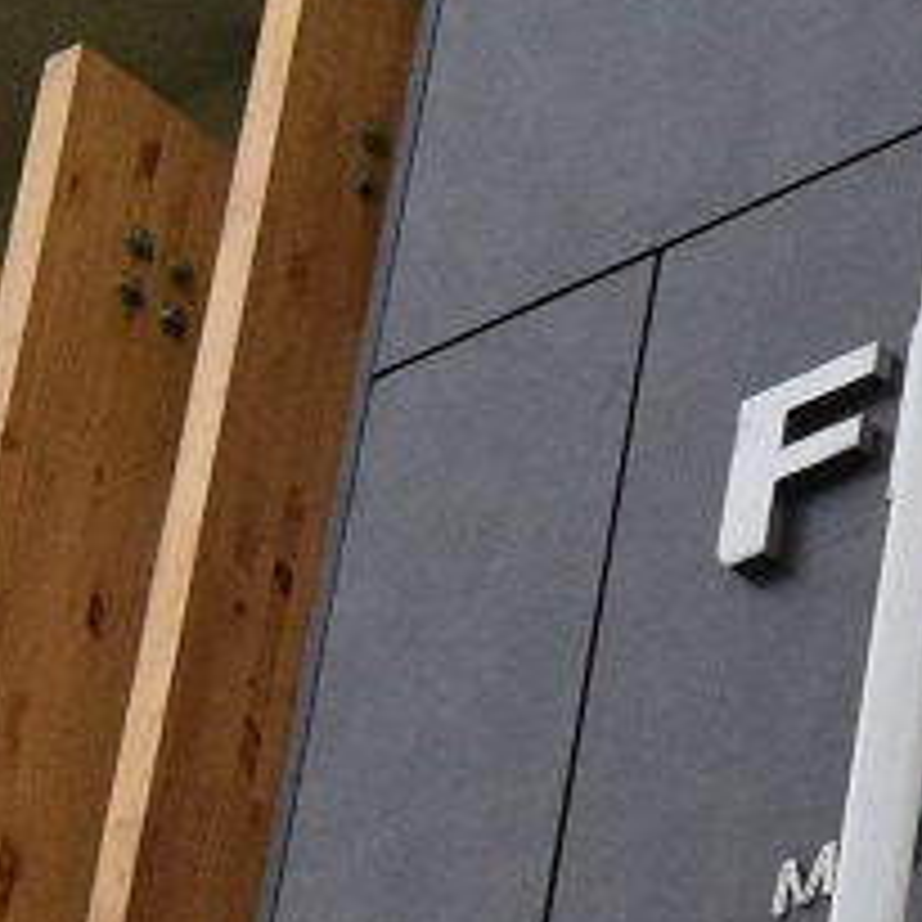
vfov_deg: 4.3
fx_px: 12370
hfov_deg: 4.2
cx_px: 1597
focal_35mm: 410
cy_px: 49
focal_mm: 55
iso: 3200
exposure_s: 1/500
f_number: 11
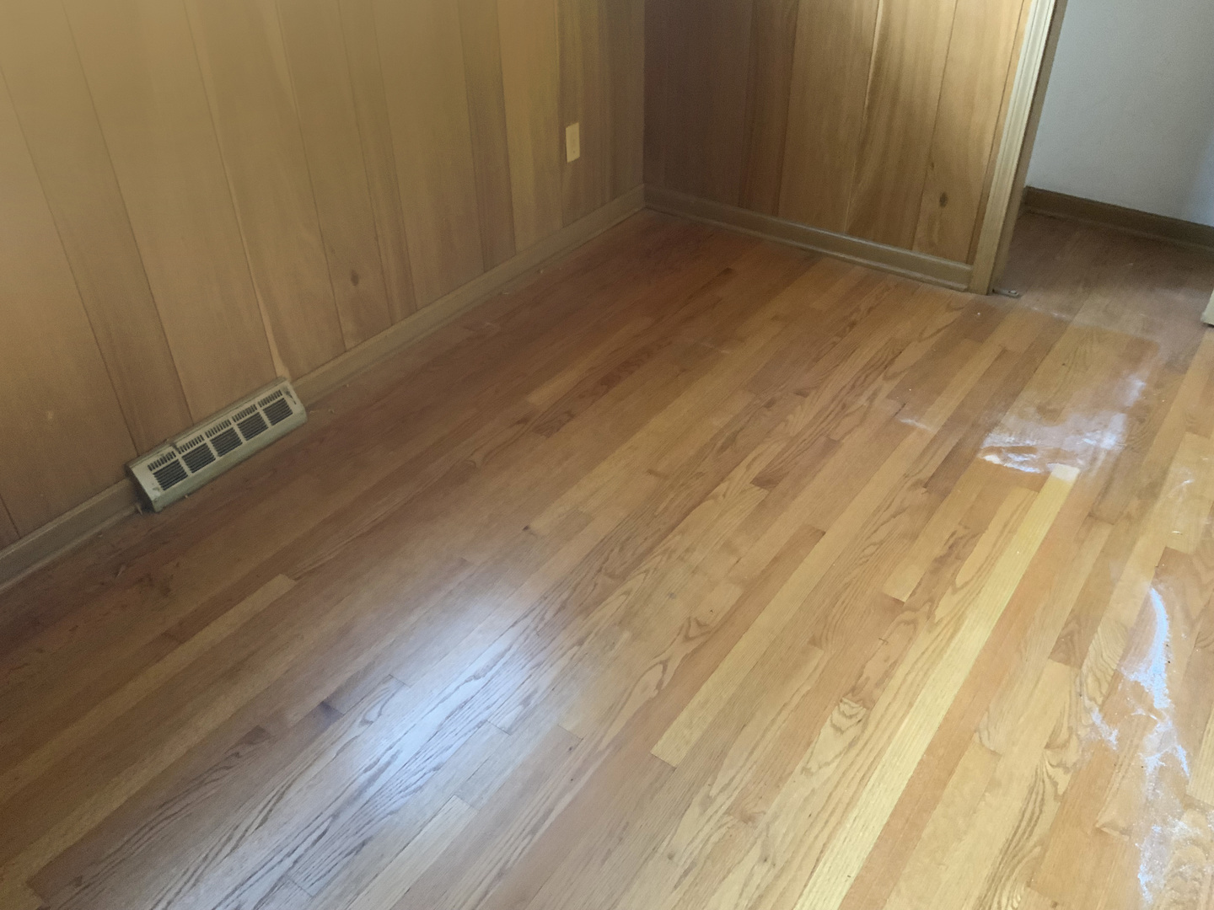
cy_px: 455
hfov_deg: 61.7
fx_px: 1017
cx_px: 607
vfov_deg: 48.2
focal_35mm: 29
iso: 250
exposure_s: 1/40
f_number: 1.8
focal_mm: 3
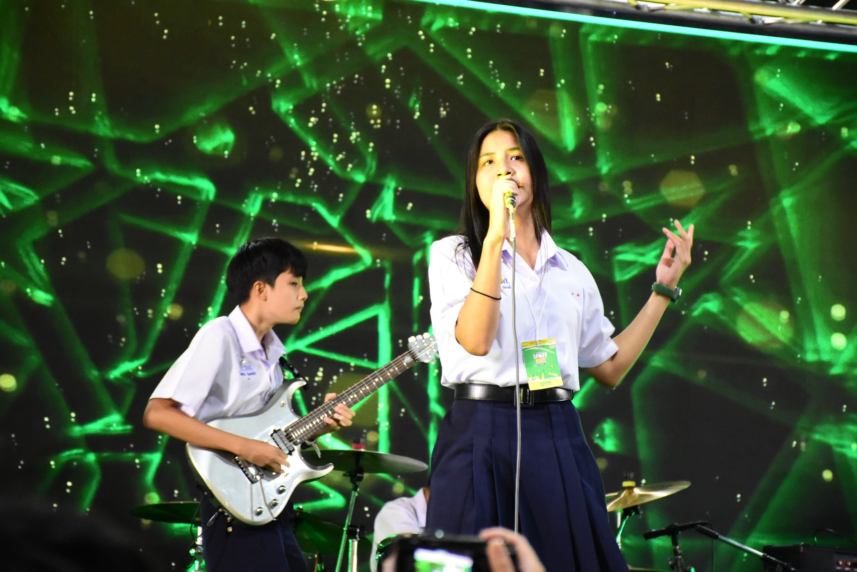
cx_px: 428
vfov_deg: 9.6
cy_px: 286
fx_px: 3393
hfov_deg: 14.4
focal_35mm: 142
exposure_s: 1/80
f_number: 5.3
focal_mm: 95
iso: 4000
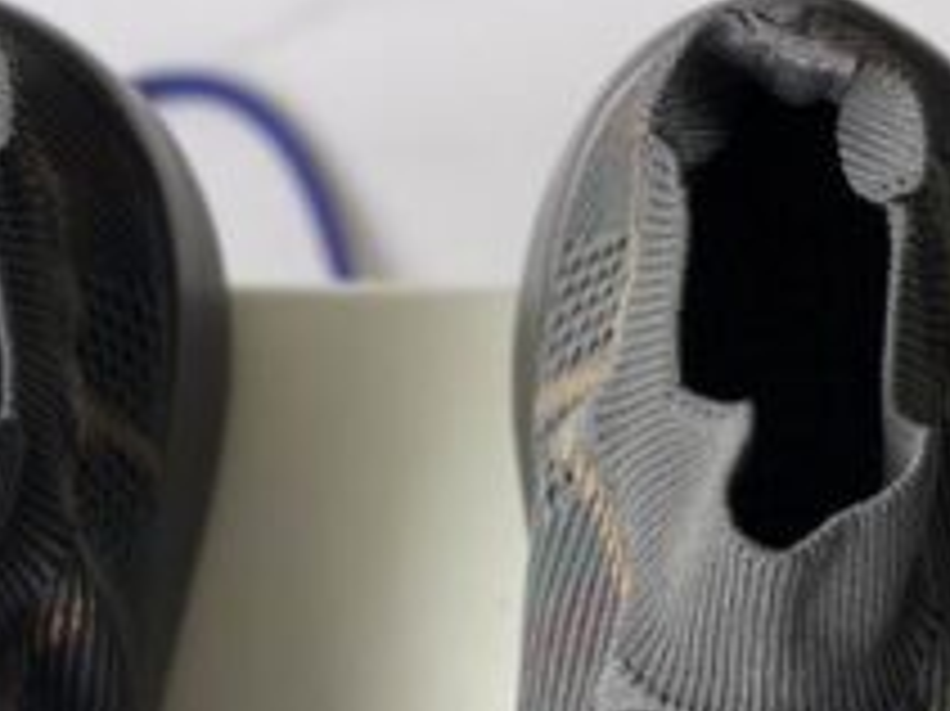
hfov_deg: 10.9
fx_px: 4992
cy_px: 891
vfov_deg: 8.1
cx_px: 437
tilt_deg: -78.6
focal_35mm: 182
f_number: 2.2
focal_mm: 7.5
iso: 160
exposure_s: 1/121
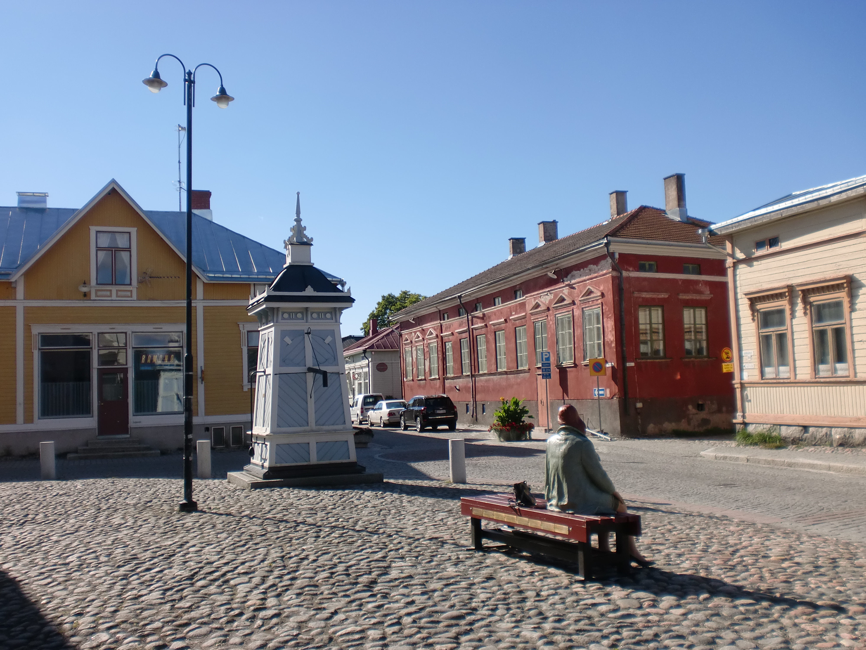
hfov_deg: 52.6
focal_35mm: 35
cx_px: 433
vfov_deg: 40.7
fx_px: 876
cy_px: 325
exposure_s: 1/1000
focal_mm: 6.3
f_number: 3.1
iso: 64
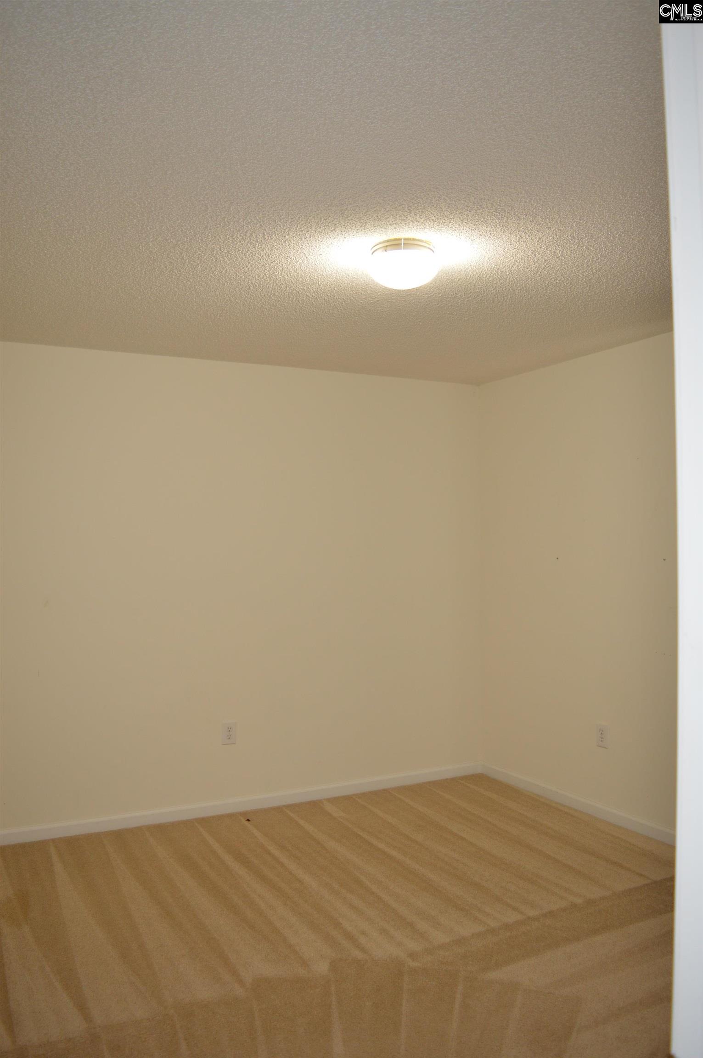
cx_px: 352
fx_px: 793
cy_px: 529
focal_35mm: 27
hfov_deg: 47.8
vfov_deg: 67.4
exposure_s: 1/100
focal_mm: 18
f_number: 4
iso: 400
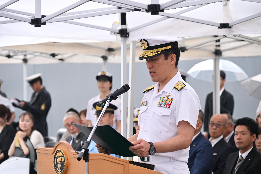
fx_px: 1051
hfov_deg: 14.2
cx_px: 130
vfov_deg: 9.5
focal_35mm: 145
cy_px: 87
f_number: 6.3
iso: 100
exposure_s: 1/25
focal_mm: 145
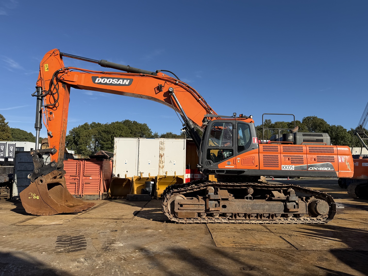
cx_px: 184
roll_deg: -0.6
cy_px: 138
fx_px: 255
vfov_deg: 56.8
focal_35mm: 24
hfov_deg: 71.6
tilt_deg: +6.3
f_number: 1.78
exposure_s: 1/3425
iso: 80
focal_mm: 6.76
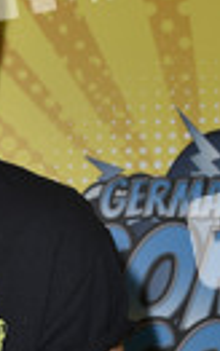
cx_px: -134
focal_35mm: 109
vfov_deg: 18.6
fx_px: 1045
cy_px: 359
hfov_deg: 11.4
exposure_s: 1/80
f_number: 6.3
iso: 560
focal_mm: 35
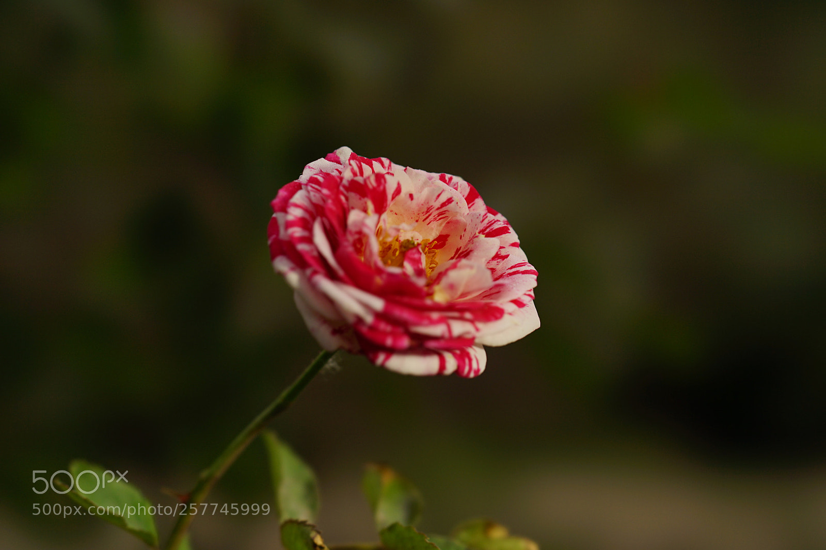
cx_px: 413
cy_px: 275
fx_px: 2294
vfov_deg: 13.7
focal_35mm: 100
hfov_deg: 20.4
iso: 100
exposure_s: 1/250
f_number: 5.6
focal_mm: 100
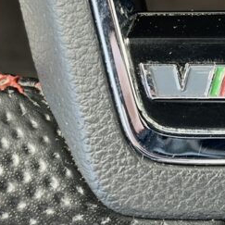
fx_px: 1316
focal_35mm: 179
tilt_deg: -47.3
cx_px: 239
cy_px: 71
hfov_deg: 9.7
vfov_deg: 9.8
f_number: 1.78
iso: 500
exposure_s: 1/25
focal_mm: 6.76
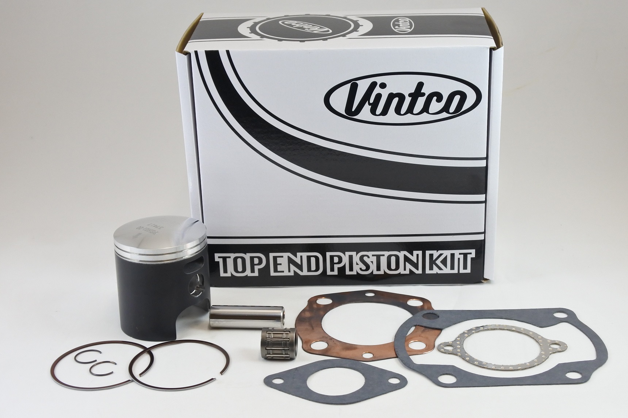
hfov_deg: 40.4
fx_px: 855
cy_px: 209
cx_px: 314
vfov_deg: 27.5
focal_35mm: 49
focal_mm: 18.4
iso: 500
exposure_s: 1/125
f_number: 4.5
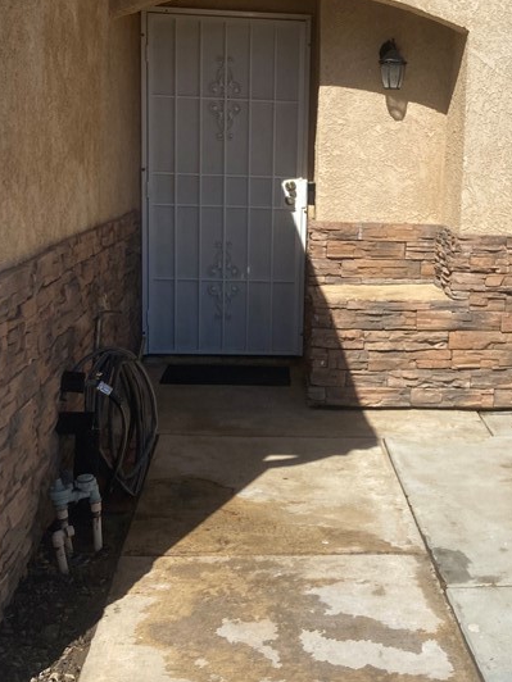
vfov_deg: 38.2
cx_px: 376
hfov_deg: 28.7
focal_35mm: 50
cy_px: 315
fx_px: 986
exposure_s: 1/4608
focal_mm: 4.25
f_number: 1.8
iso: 32
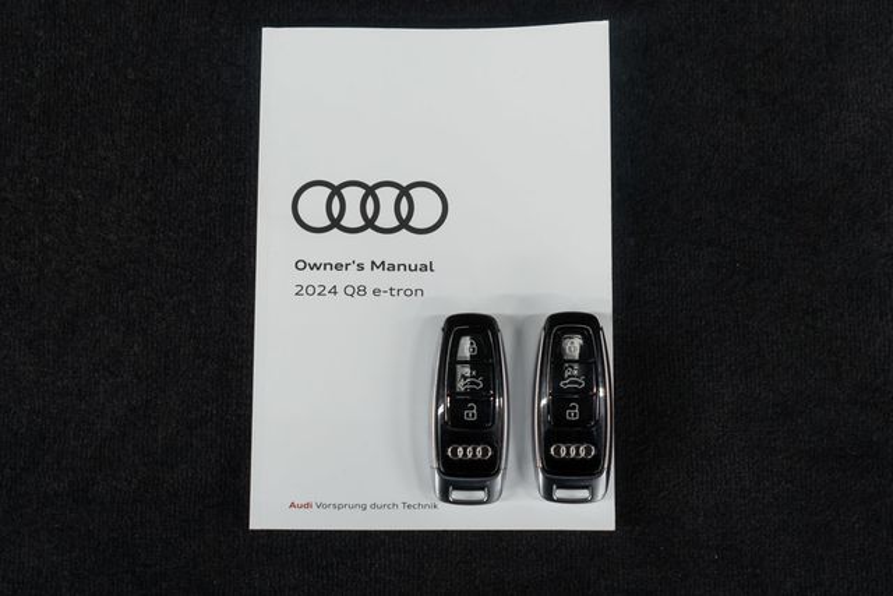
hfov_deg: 46.4
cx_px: 446
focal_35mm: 42
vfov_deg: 31.9
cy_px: 298
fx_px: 1042
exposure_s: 1/40
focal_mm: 28
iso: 250
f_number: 3.2
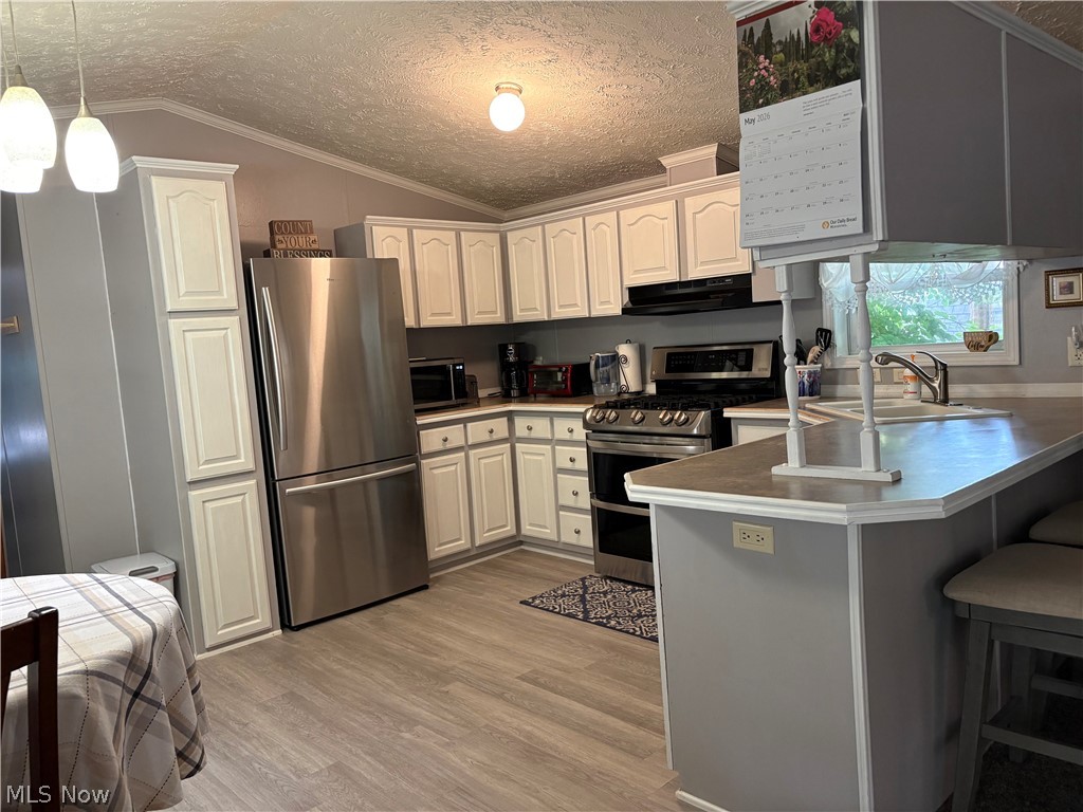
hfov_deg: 67.3
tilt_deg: -5.6
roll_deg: +4.4
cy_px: 406
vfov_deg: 53.1
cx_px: 542
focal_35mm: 26
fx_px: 813
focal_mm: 5.96
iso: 200
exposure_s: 1/60
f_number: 1.6
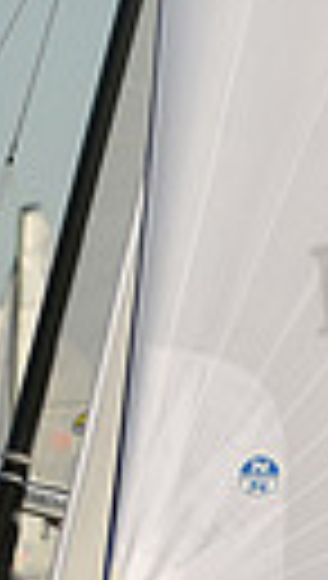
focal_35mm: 1412
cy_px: 515
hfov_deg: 0.9
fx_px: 21733
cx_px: 81
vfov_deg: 1.5
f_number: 9
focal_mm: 300
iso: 320
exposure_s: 1/1250
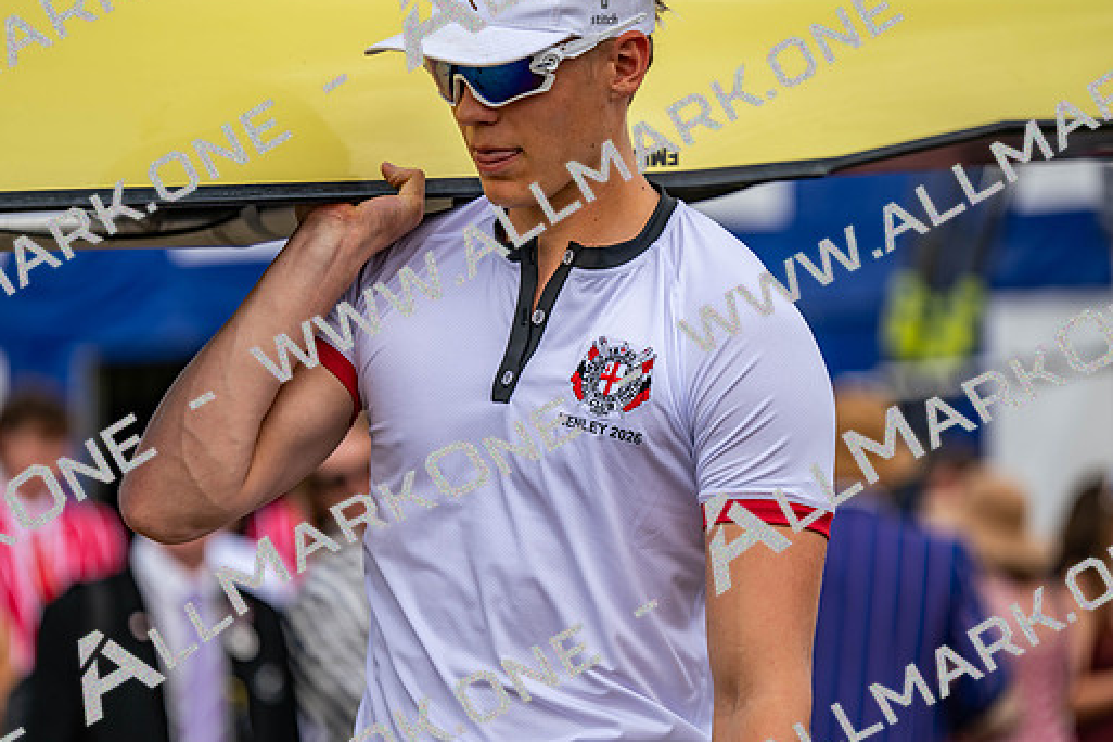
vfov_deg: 8.4
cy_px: 389
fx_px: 5070
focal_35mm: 164
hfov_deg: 12.5
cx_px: 519
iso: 125
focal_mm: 145
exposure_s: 1/2000
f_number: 2.8
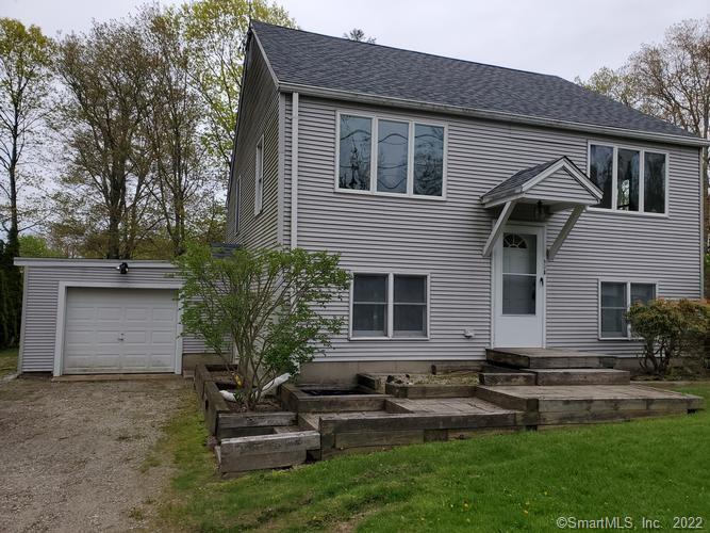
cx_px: 355
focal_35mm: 26
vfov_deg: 53.0
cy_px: 266
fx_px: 533
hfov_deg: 67.3
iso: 50
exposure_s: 1/239
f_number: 2.4
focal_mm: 4.3
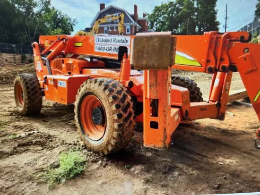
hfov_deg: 67.3
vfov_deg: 53.1
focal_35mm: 26
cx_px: 130
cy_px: 98
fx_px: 195
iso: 125
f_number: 1.6
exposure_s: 1/60
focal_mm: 5.1
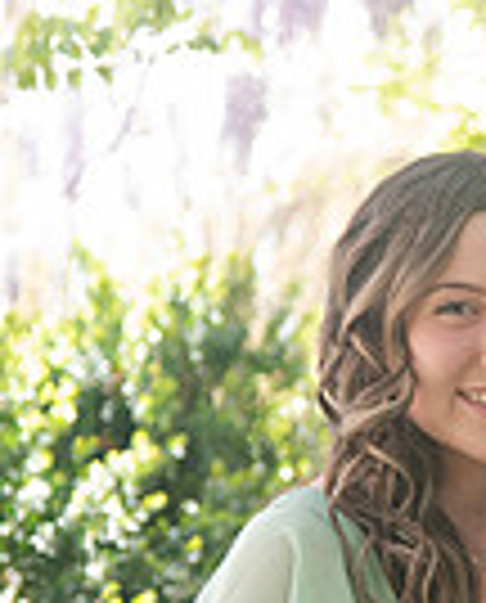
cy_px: 504
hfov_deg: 6.3
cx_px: 590
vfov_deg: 7.8
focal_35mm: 245
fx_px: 4385
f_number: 4
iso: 400
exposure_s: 1/125
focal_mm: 78
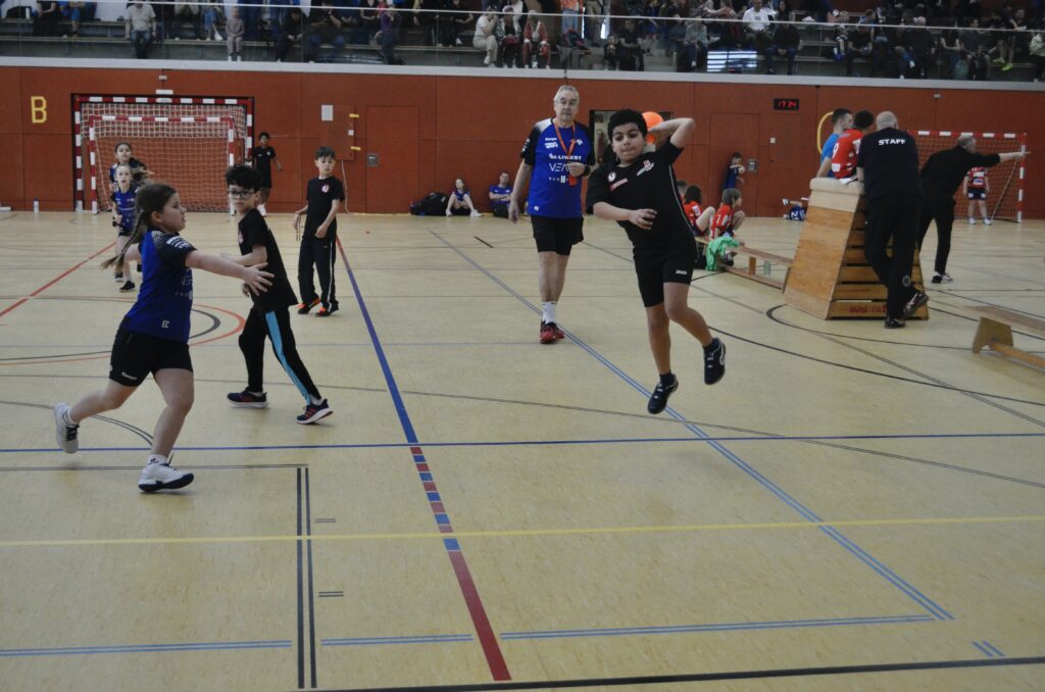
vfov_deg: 29.7
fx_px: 1303
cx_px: 522
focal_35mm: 45
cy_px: 346
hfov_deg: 43.7
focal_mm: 30
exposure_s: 1/500
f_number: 4.5
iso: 1600
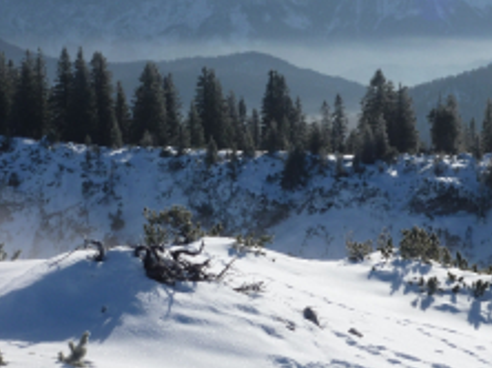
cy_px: 75
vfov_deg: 14.8
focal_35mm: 99
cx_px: 388
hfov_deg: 19.7
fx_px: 1406
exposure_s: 1/640
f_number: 5.6
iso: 100
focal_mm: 10.9
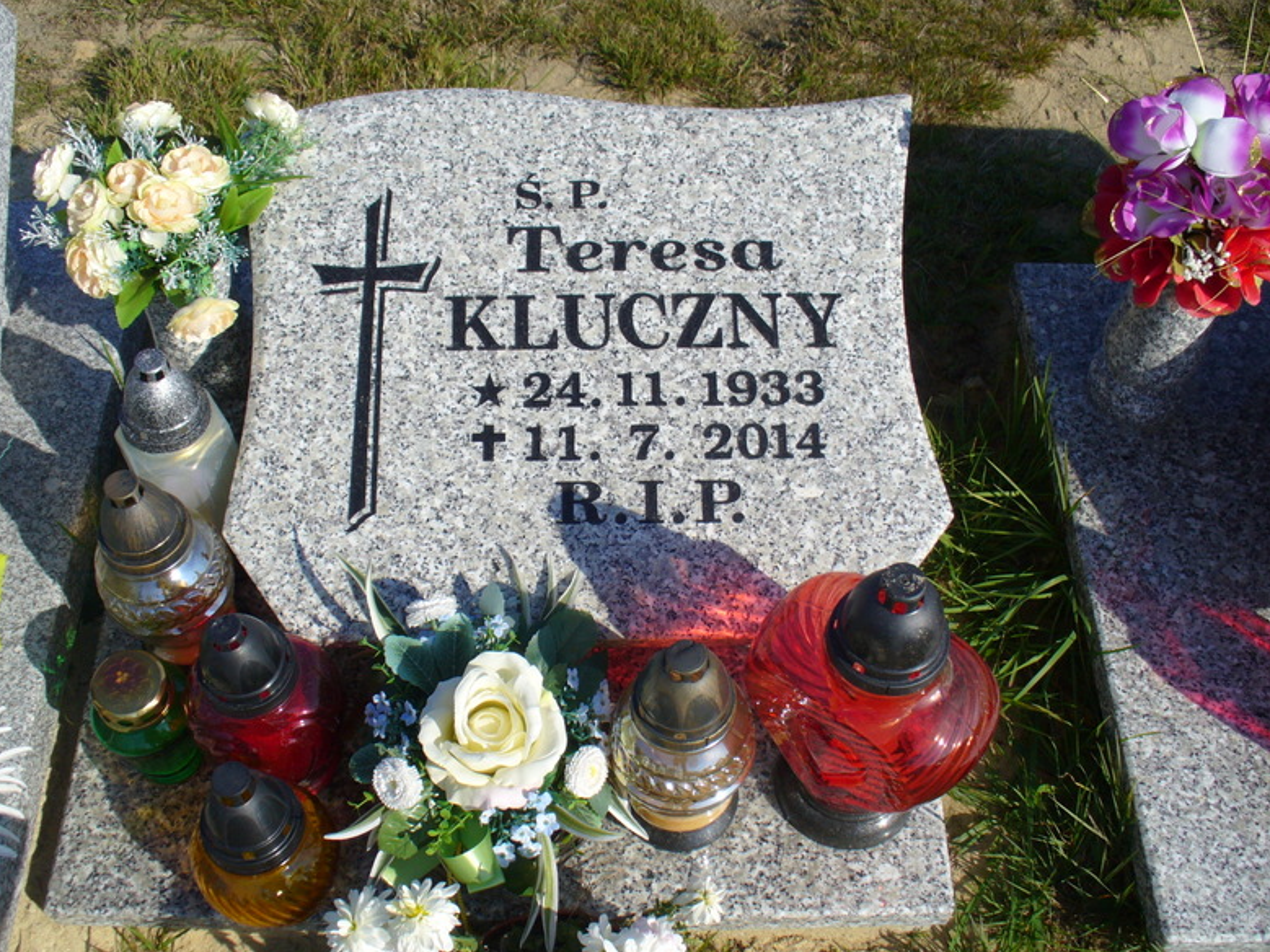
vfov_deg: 37.7
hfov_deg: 49.0
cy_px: 476
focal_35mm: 38
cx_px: 644
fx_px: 1394
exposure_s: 1/400
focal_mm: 6.1
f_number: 5.6
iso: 80
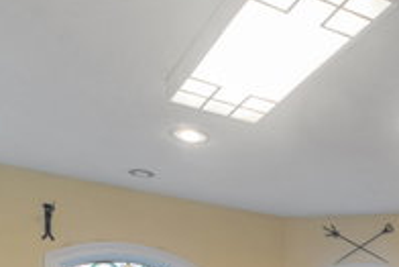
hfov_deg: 31.5
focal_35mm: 55
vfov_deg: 21.1
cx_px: 453
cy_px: 393
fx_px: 610
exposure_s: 1/1.67
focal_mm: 10
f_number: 8
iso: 400
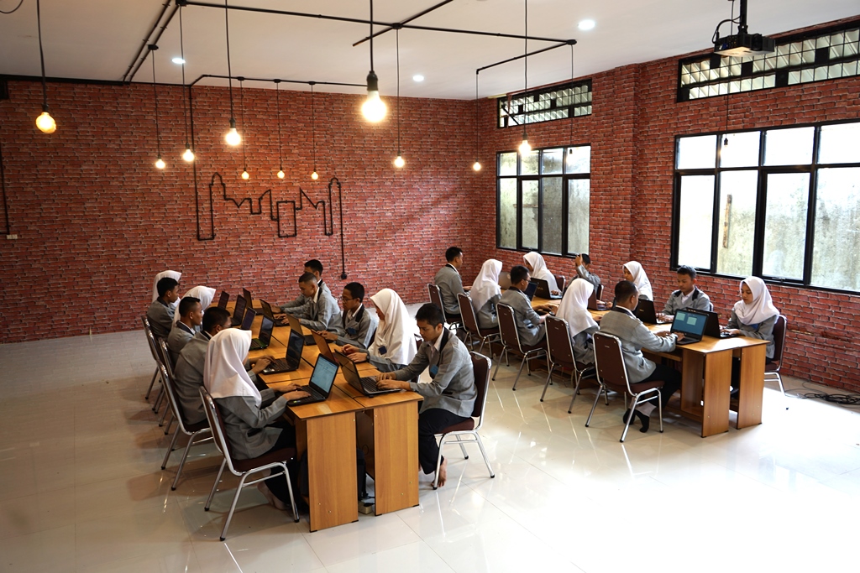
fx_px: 669
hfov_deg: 65.5
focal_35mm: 28
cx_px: 430
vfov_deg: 46.4
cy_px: 286
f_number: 3.5
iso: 100
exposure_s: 1/15
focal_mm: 28
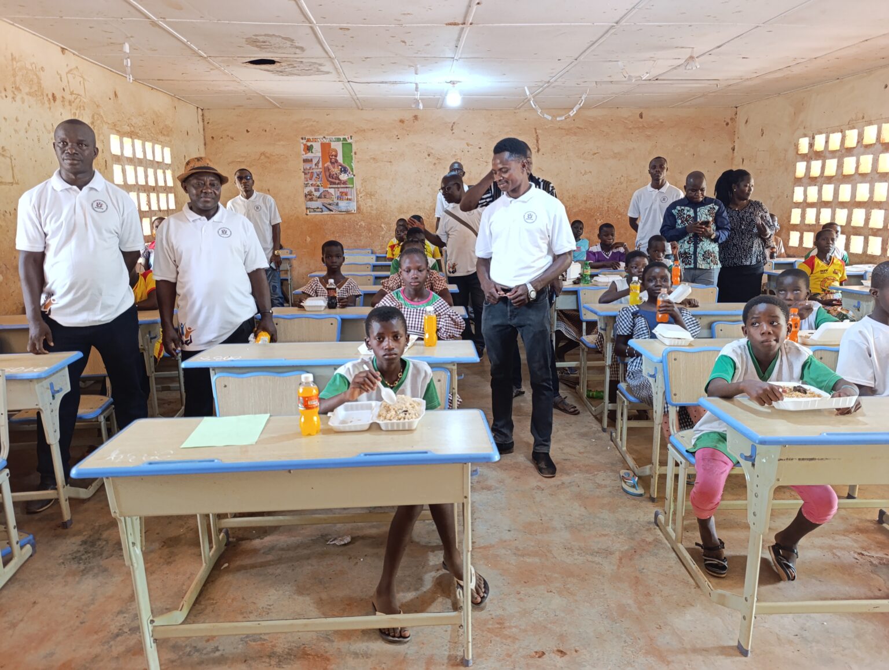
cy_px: 335
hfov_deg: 73.8
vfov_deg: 59.0
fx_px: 592
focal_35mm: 23
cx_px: 444
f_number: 1.6
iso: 1000
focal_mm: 6.14
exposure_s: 1/50
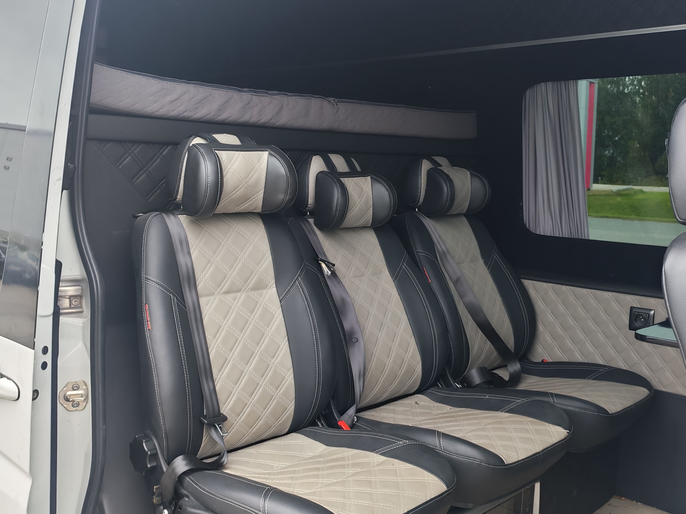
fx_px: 793
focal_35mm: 40
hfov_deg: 46.8
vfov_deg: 36.0
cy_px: 257
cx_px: 343
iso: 160
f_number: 1.9
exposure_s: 1/100
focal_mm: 6.12
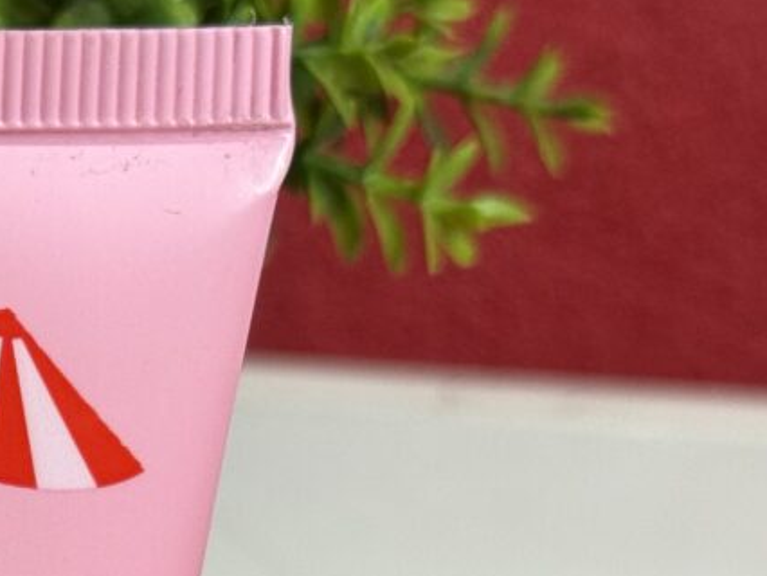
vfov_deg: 8.3
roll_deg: -0.8
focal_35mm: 173
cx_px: -211
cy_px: 963
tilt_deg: -31.1
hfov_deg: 11.2
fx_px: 3835
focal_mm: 6.76
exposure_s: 1/50
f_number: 1.78
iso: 50
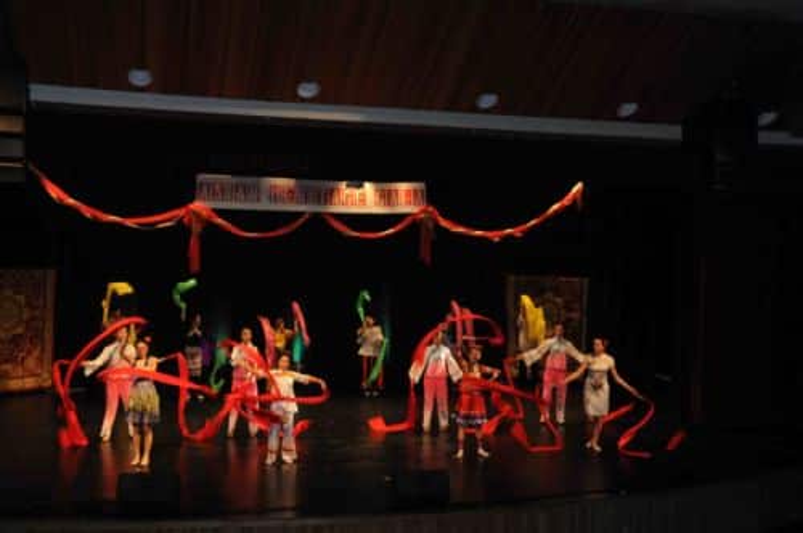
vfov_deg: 31.8
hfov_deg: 46.5
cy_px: 266
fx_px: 936
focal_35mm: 42
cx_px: 402
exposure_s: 1/60
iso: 1000
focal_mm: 28
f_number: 5
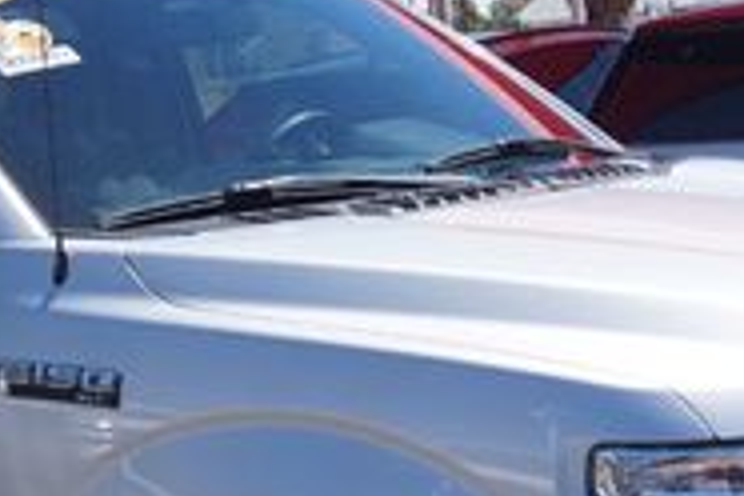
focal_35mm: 103
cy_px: 532
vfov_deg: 13.1
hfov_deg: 19.6
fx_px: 2129
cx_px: 144
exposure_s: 1/125
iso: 100
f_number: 10
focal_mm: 20
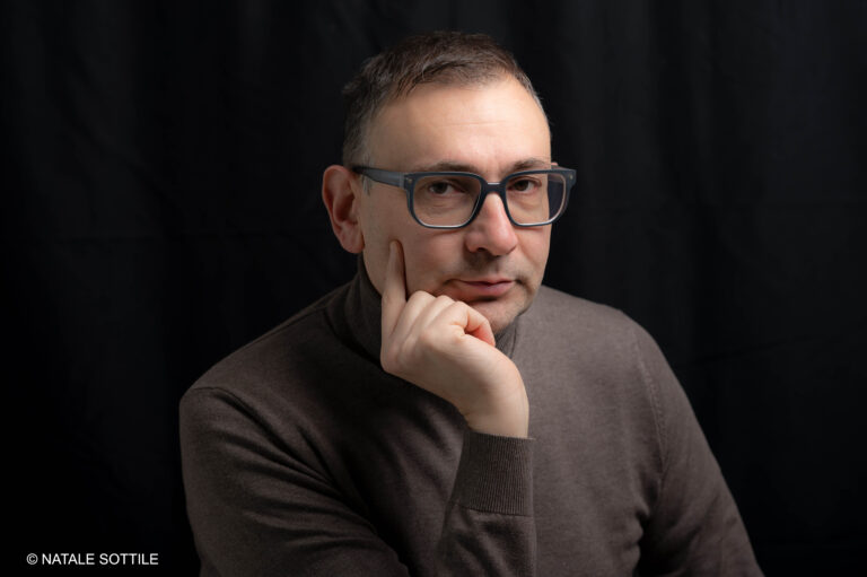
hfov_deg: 23.9
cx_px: 434
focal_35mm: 85
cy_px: 288
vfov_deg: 16.1
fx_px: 2046
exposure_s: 1/200
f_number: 4
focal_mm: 85
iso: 100
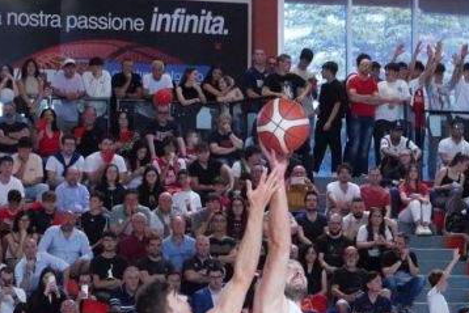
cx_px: 200
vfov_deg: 8.0
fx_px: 2230
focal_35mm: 171
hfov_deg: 12.0
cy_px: 299
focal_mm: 51
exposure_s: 1/800
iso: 5000
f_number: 5
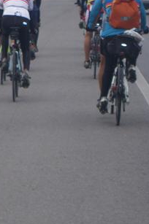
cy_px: 99
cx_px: -8
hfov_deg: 4.5
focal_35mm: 304
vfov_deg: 6.8
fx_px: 1891
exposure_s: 1/250
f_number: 5.5
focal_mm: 25
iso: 125
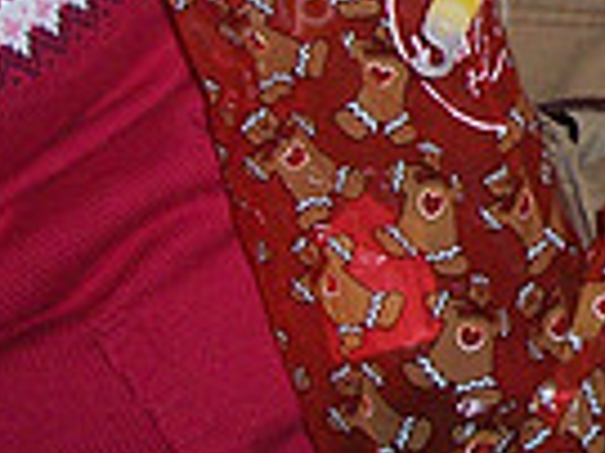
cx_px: 1062
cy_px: -159
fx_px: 2934
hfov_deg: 11.0
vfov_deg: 8.7
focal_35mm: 168
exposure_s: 1/60
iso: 140
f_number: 2.8
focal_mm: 8
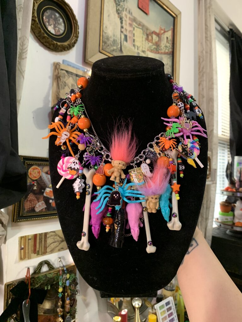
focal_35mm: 26
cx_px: 121
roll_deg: -1.7
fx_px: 242
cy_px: 161
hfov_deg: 53.1
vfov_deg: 67.3
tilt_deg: +2.7
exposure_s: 1/42
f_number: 1.8
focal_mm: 4.25
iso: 400
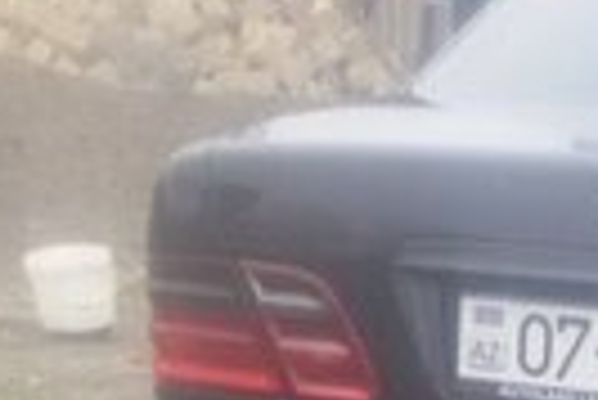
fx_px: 1995
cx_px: 773
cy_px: 692
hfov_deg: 16.2
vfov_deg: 10.8
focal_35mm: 120
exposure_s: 1/100
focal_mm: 2.93
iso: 50
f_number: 2.4
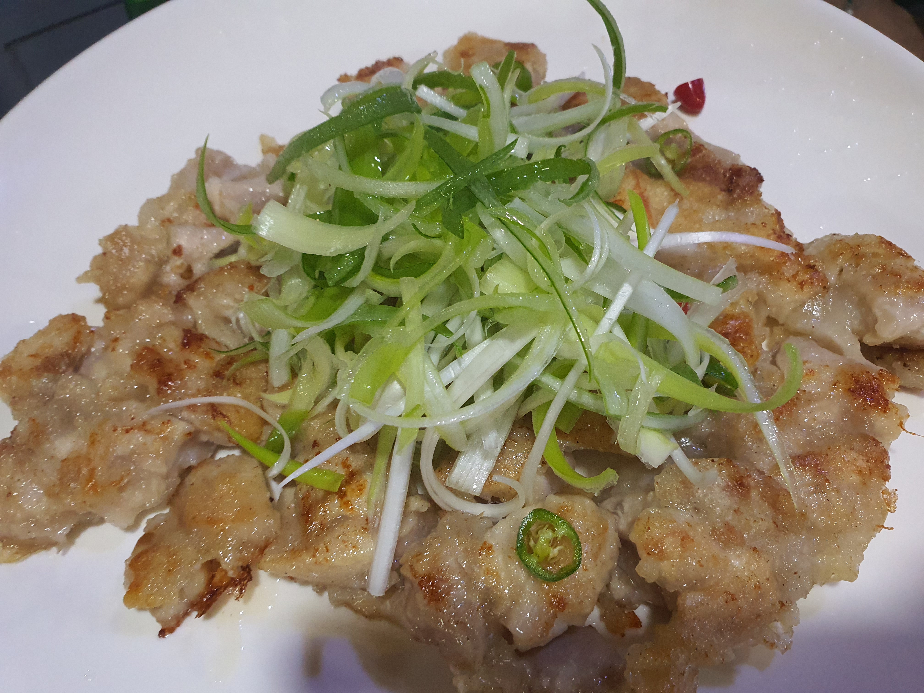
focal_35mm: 26
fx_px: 694
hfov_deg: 67.3
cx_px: 462
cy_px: 346
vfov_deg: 53.1
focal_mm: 4.3
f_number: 2.4
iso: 400
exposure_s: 1/40
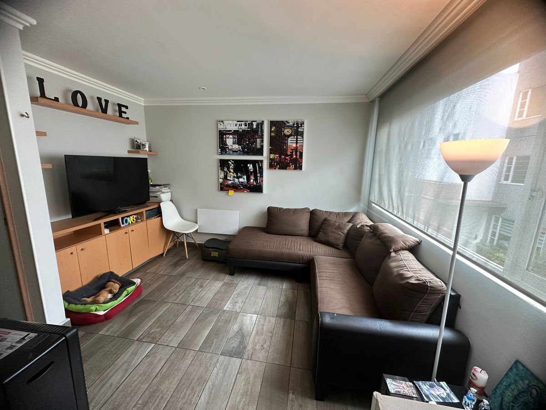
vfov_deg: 85.7
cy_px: 205
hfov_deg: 102.1
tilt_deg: -10.5
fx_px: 221
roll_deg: -1.7
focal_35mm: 14
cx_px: 273
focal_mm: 2.22
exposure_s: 1/60
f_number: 2.2
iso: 250
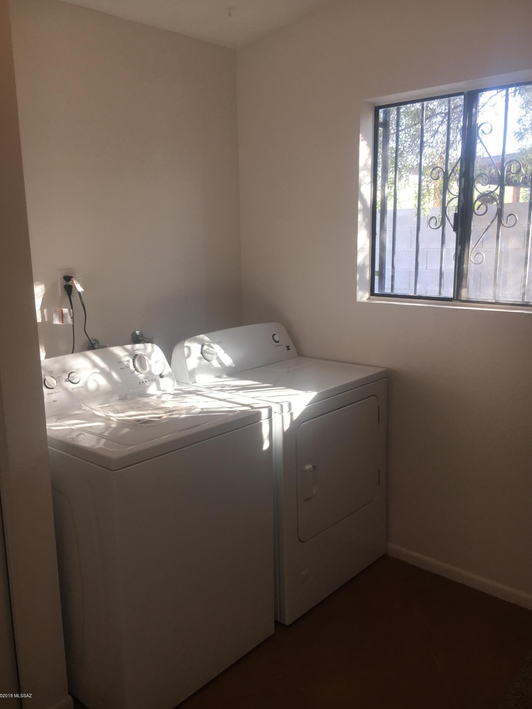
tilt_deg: -10.5
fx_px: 615
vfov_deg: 60.0
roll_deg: +0.4
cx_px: 272
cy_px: 352
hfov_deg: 46.8
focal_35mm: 30
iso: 32
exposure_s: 1/60
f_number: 2.2
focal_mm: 4.15
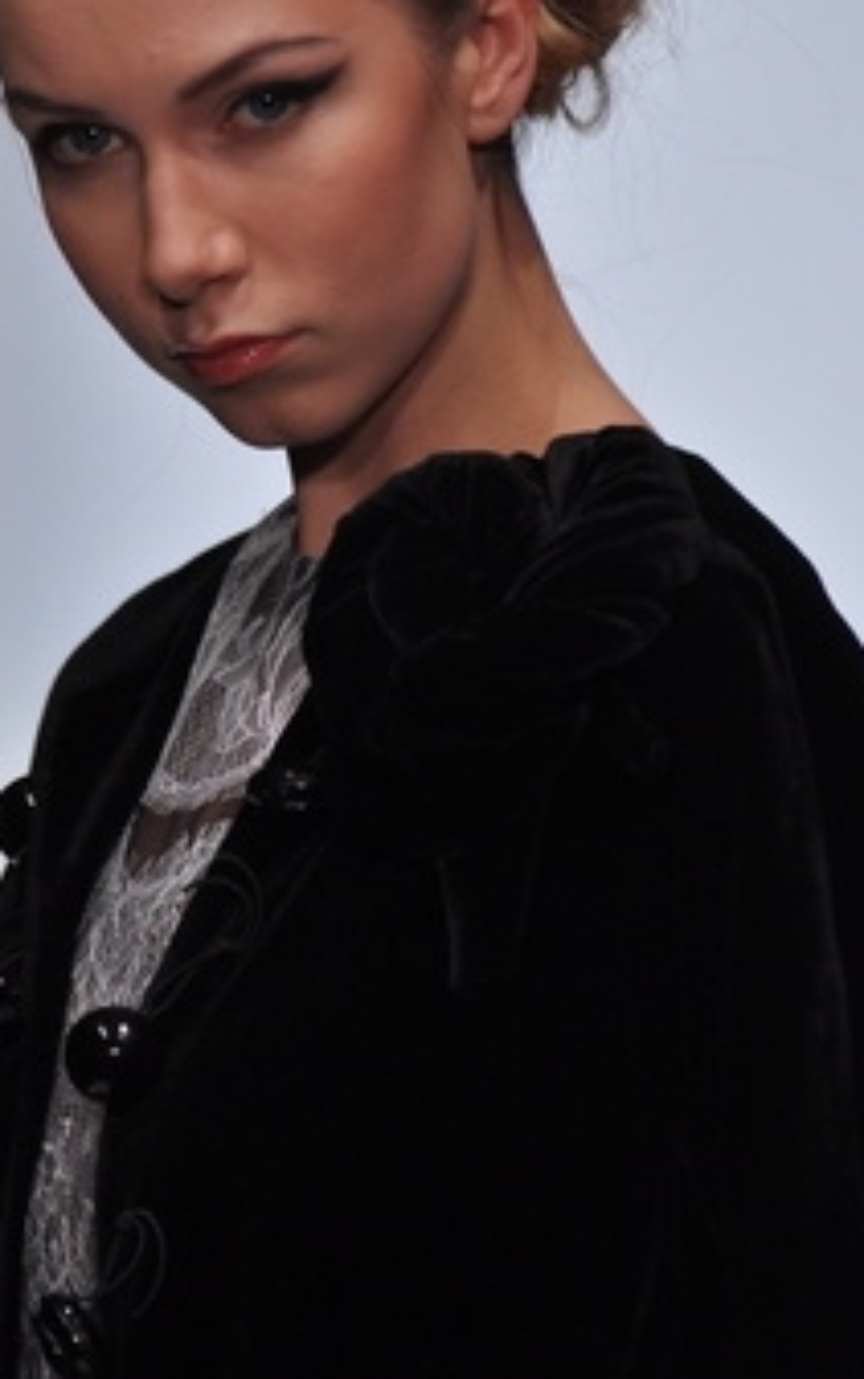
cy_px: 503
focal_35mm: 471
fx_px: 17722
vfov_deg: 4.5
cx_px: 342
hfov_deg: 2.8
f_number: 3.5
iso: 640
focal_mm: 200
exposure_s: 1/250
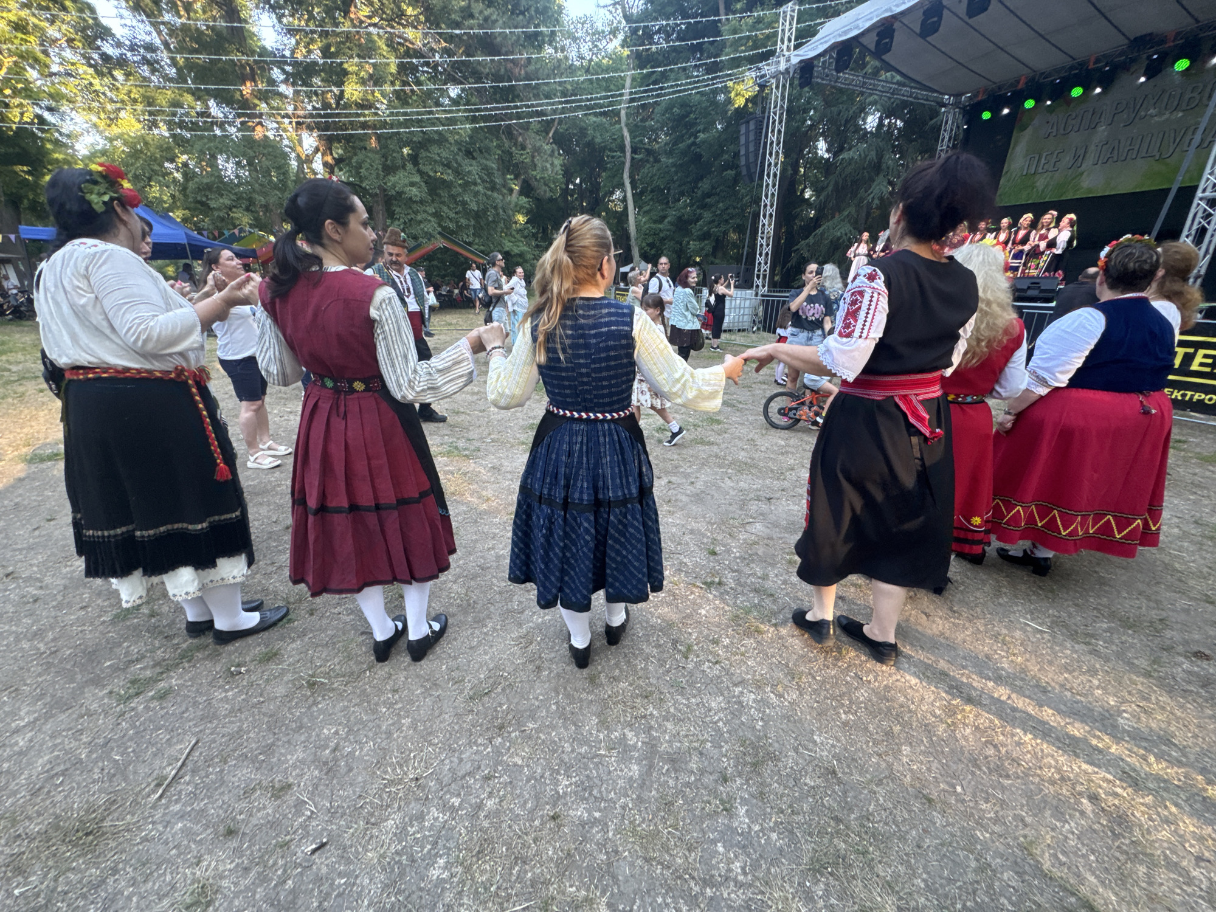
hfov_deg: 102.1
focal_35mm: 14
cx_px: 608
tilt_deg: -18.6
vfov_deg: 85.7
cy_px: 456
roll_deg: -0.4
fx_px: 492
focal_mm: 2.22
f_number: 2.2
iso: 125
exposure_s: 1/99
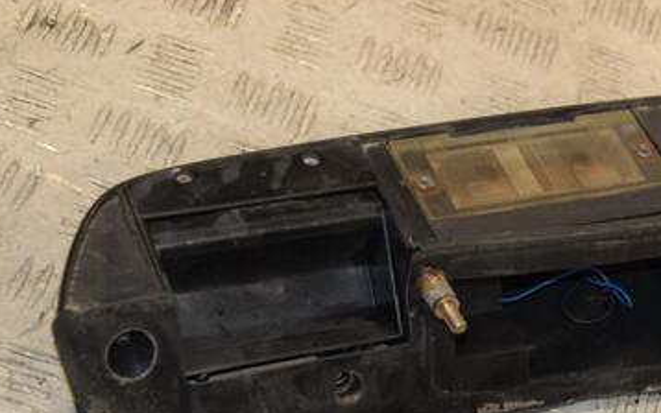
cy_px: 260
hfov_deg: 16.8
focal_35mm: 123
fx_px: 2216
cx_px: 524
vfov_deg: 10.7
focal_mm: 48
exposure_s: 1/200
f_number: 6.3
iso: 800
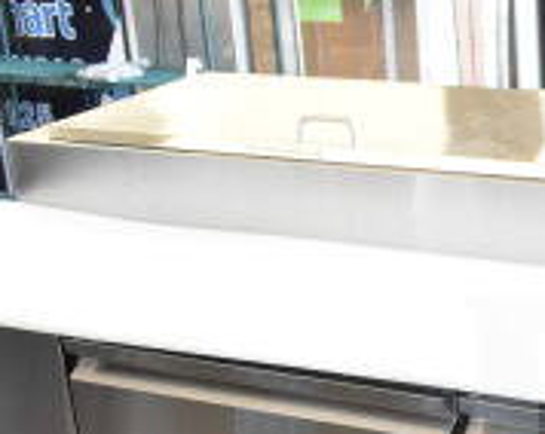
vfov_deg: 16.8
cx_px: 738
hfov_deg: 19.9
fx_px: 1402
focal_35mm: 87
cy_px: 539
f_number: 4
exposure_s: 1/60
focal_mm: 18
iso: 1600
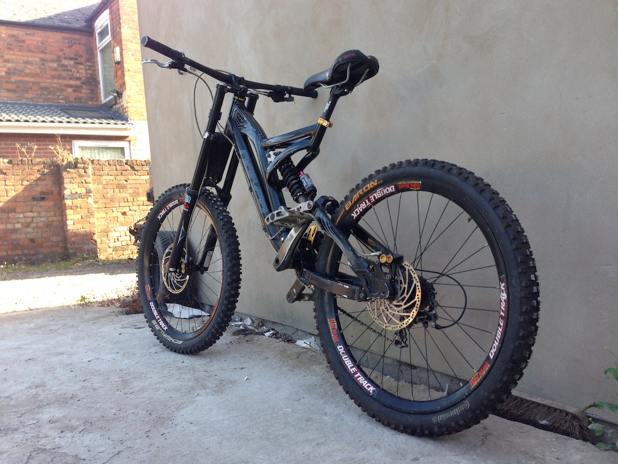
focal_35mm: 33
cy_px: 232
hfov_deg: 55.4
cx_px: 309
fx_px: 589
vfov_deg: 42.9
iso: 50
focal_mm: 4.12
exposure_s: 1/120
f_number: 2.4
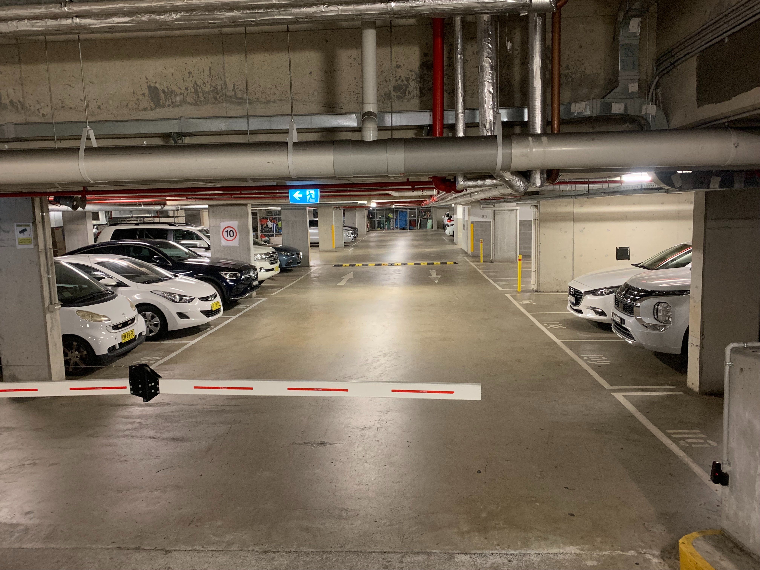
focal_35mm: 26
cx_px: 380
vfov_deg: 53.1
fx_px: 571
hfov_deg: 67.3
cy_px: 285
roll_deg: +1.7
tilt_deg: -8.4
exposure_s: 1/25
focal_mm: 4.25
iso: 320
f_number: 1.8
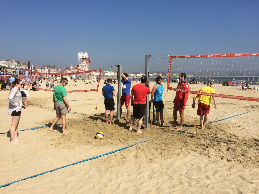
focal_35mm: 29
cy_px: 97
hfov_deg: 61.7
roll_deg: +0.4
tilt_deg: -7.8
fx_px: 217
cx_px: 130
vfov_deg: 48.2
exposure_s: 1/3731
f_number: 2.2
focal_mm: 4.15
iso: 32
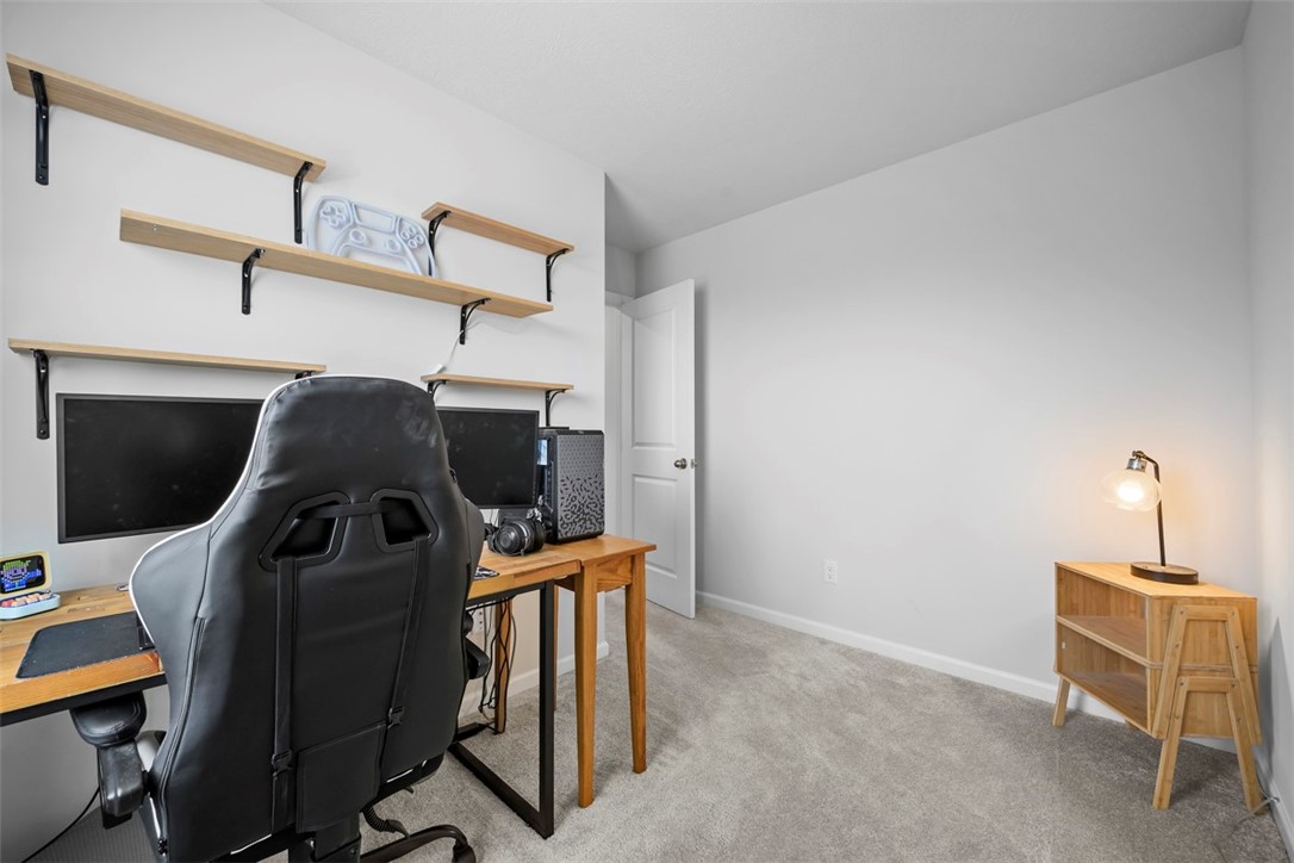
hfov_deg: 104.3
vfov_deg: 81.2
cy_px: 432
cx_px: 647
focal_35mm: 14
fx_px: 503
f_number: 8
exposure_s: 1/6
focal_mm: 14
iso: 400
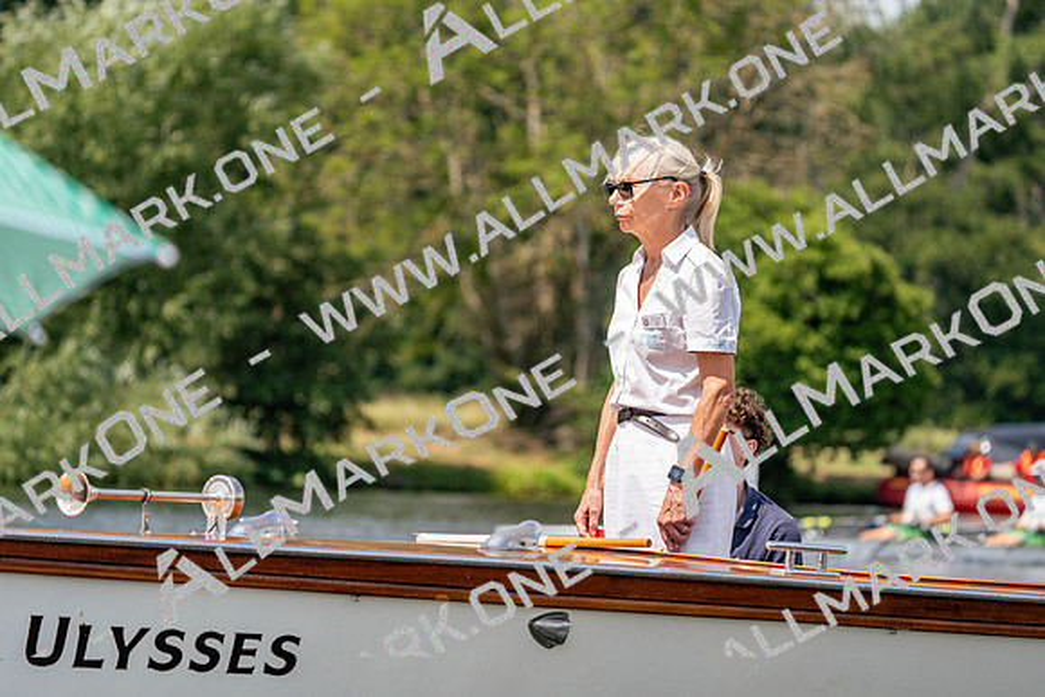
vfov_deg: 6.2
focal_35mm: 220
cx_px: 522
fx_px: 6387
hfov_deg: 9.4
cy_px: 348
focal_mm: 220
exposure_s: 1/1600
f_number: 5.6
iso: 200
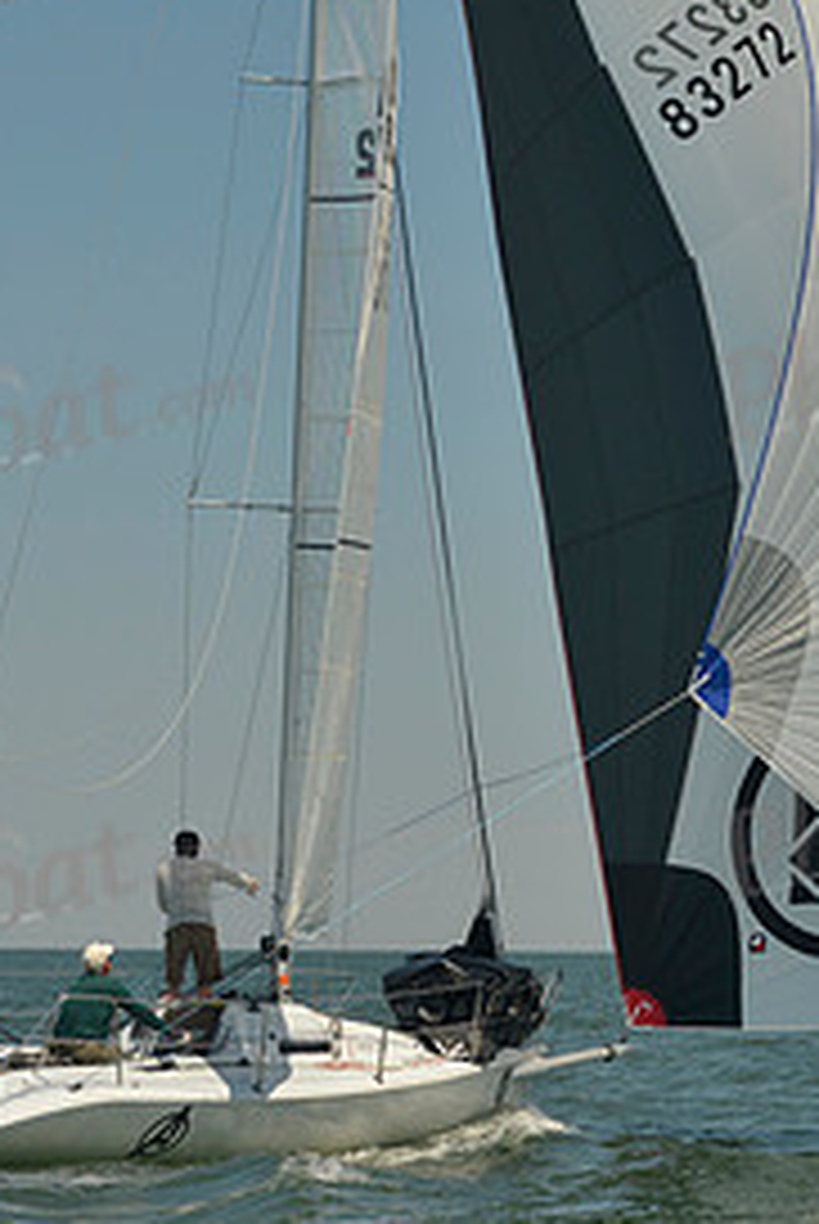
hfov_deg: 9.2
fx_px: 5071
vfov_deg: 13.7
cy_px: 158
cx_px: 488
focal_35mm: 149
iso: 200
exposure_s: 1/640
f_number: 7.1
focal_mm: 70
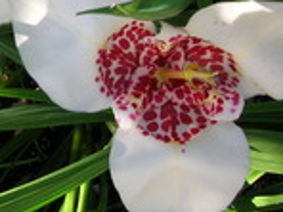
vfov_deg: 14.5
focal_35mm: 101
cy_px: 13
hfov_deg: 18.8
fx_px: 826
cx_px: -17
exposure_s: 1/46.6
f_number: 4.9
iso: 50
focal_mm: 5.7
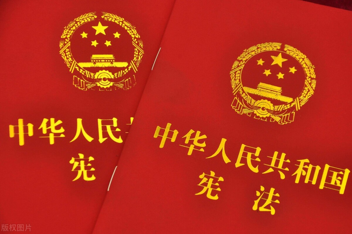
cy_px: 117
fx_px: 1539
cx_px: 176
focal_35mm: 158
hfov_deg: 13.1
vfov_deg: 8.7
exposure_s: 1/320
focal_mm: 105
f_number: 9
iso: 500
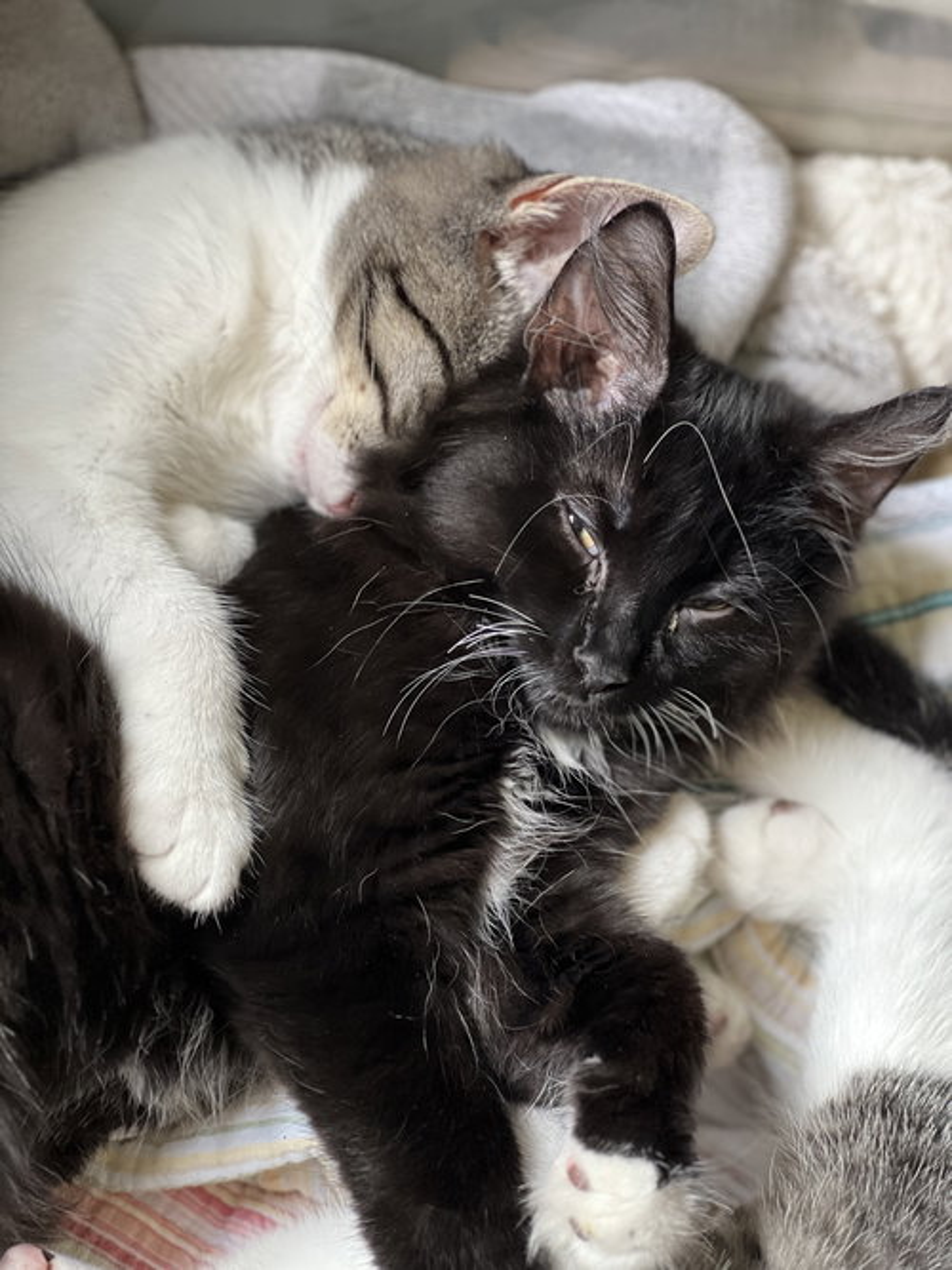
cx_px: 476
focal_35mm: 77
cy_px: 635
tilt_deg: -62.3
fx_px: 2824
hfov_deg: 19.1
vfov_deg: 25.3
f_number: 2.8
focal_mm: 9
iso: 200
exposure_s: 1/40
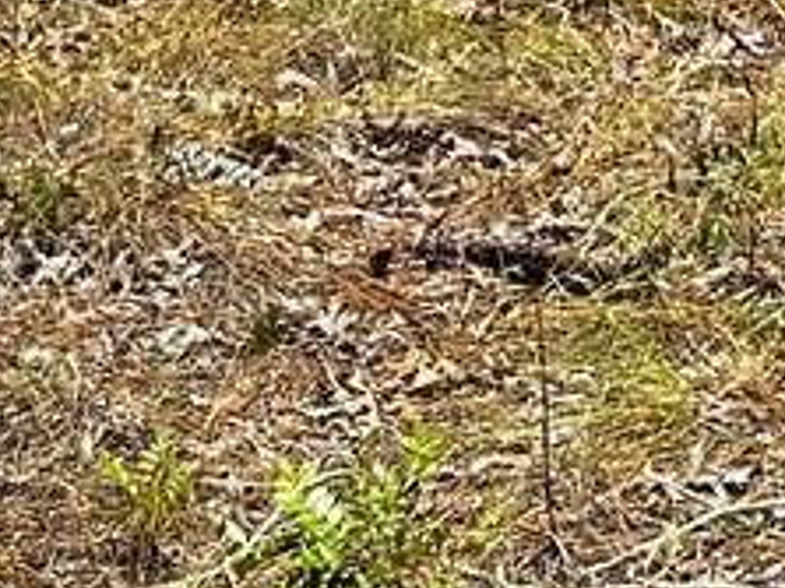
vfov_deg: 7.3
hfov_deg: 11.4
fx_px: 3898
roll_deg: +1.1
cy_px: -1338
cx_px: 655
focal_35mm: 172
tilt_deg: +7.6
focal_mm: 6.86
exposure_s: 1/2353
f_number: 1.78
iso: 80
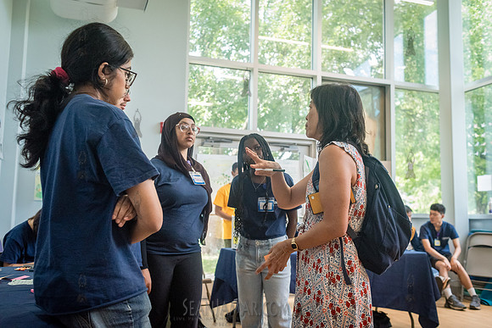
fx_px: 478
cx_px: 246
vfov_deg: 37.9
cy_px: 164
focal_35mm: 35
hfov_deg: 54.4
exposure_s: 1/800
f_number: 4.5
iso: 4000
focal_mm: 35
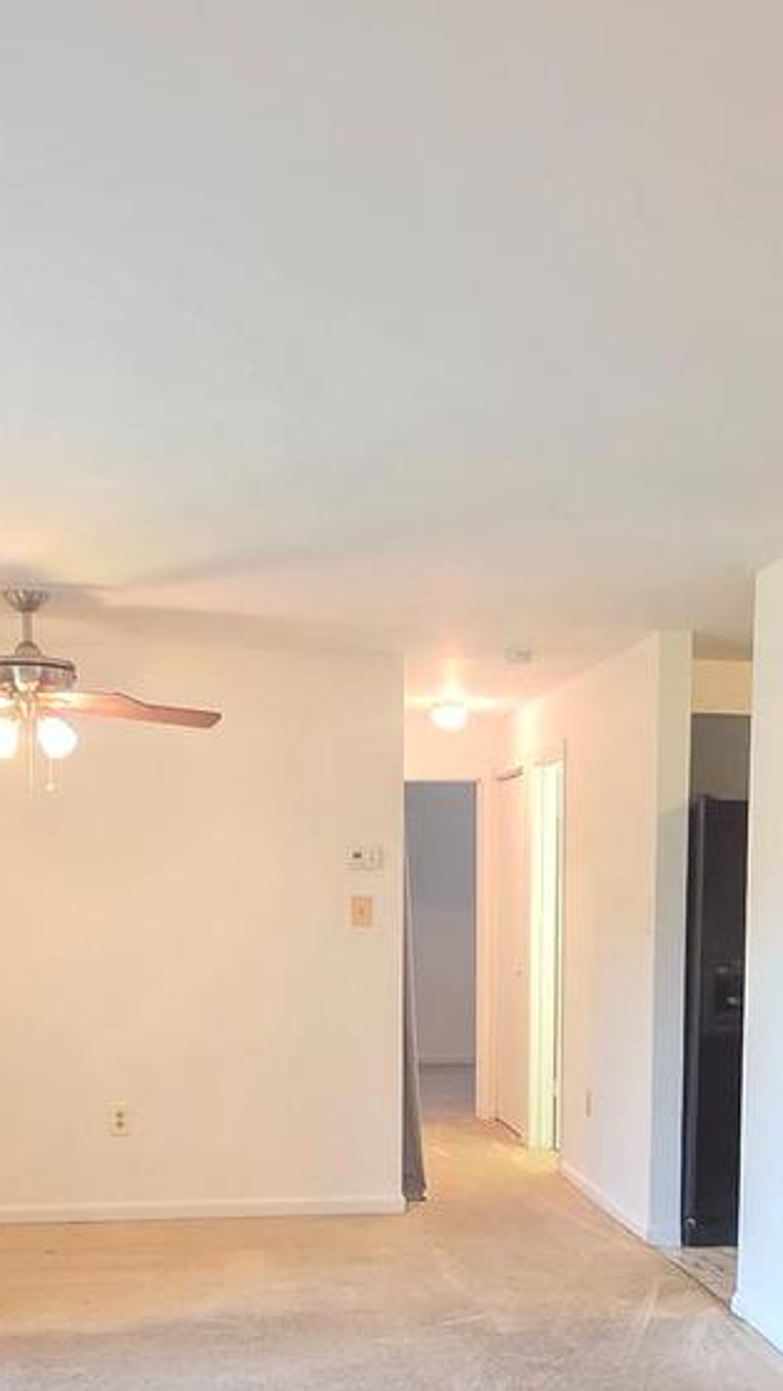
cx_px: 424
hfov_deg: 30.4
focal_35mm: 39
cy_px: 1057
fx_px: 1439
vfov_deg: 49.4
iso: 500
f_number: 2.2
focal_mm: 2.2
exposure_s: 1/60
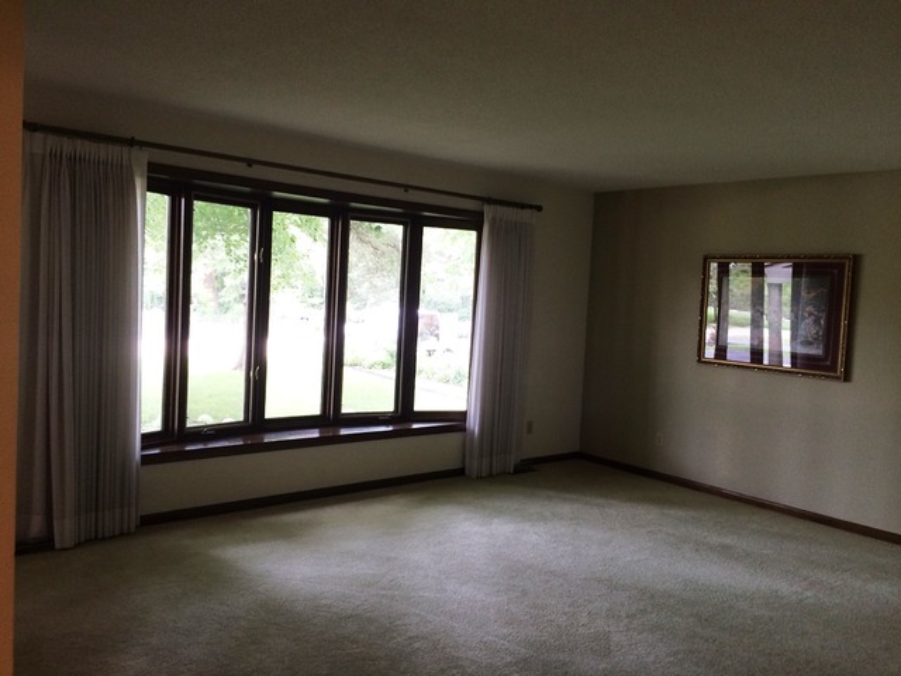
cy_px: 338
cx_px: 450
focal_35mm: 29
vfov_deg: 48.2
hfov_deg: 61.7
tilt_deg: -5.6
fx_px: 755
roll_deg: -0.7
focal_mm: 4.15
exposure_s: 1/33
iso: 125
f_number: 2.2
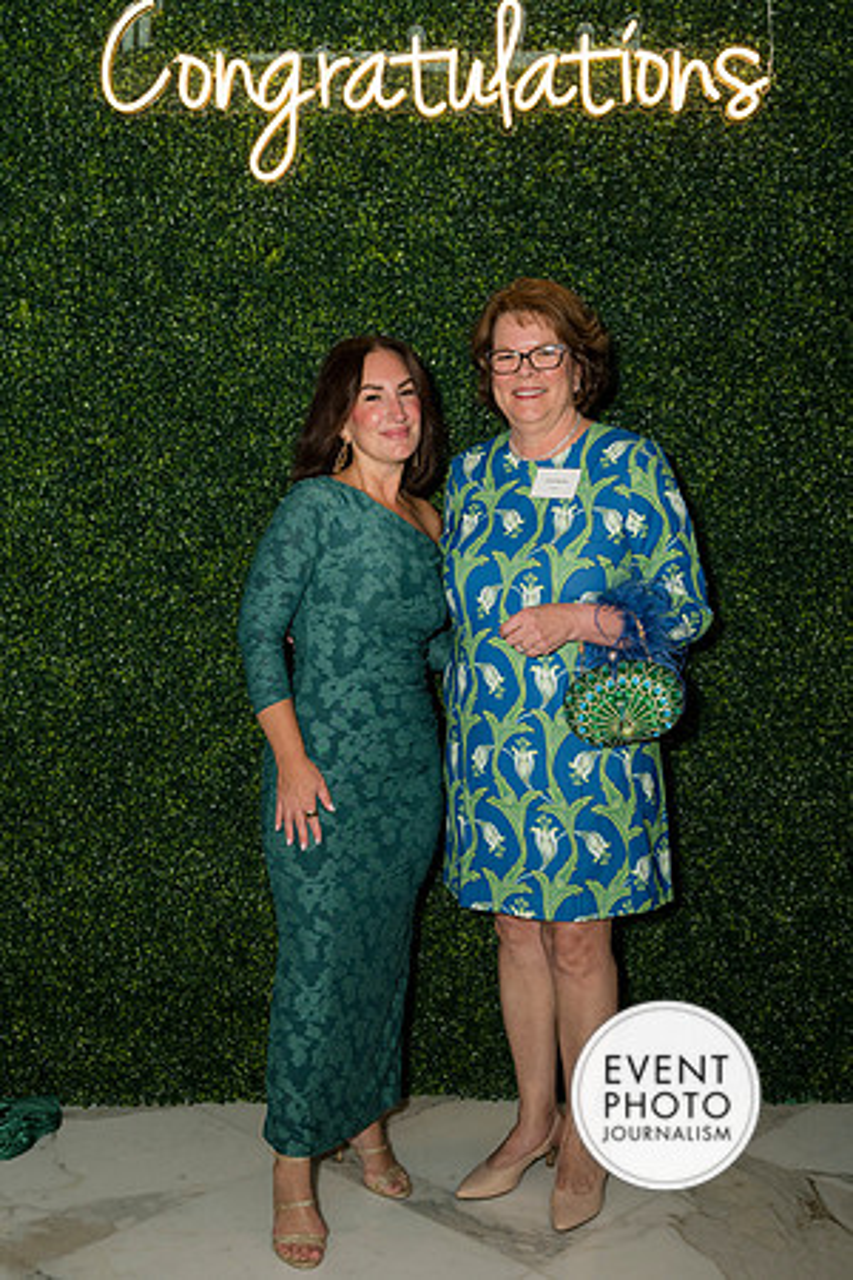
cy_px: 640
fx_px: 1493
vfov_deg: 46.4
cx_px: 426
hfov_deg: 31.9
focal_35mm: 42
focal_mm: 42
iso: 500
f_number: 5
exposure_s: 1/160
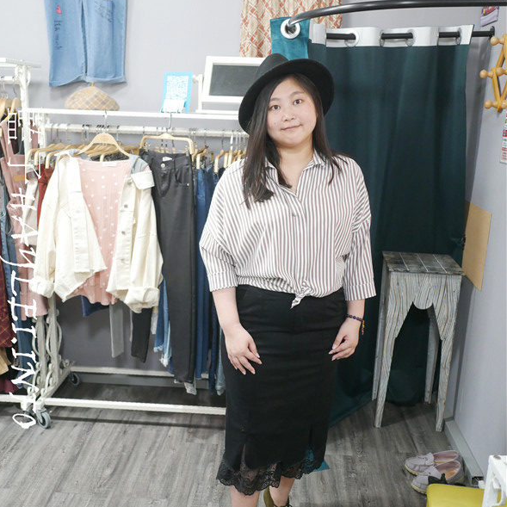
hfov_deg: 46.0
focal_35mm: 36
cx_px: 250
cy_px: 258
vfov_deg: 46.0
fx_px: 597
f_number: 1.7
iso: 1250
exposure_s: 1/60
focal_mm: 15
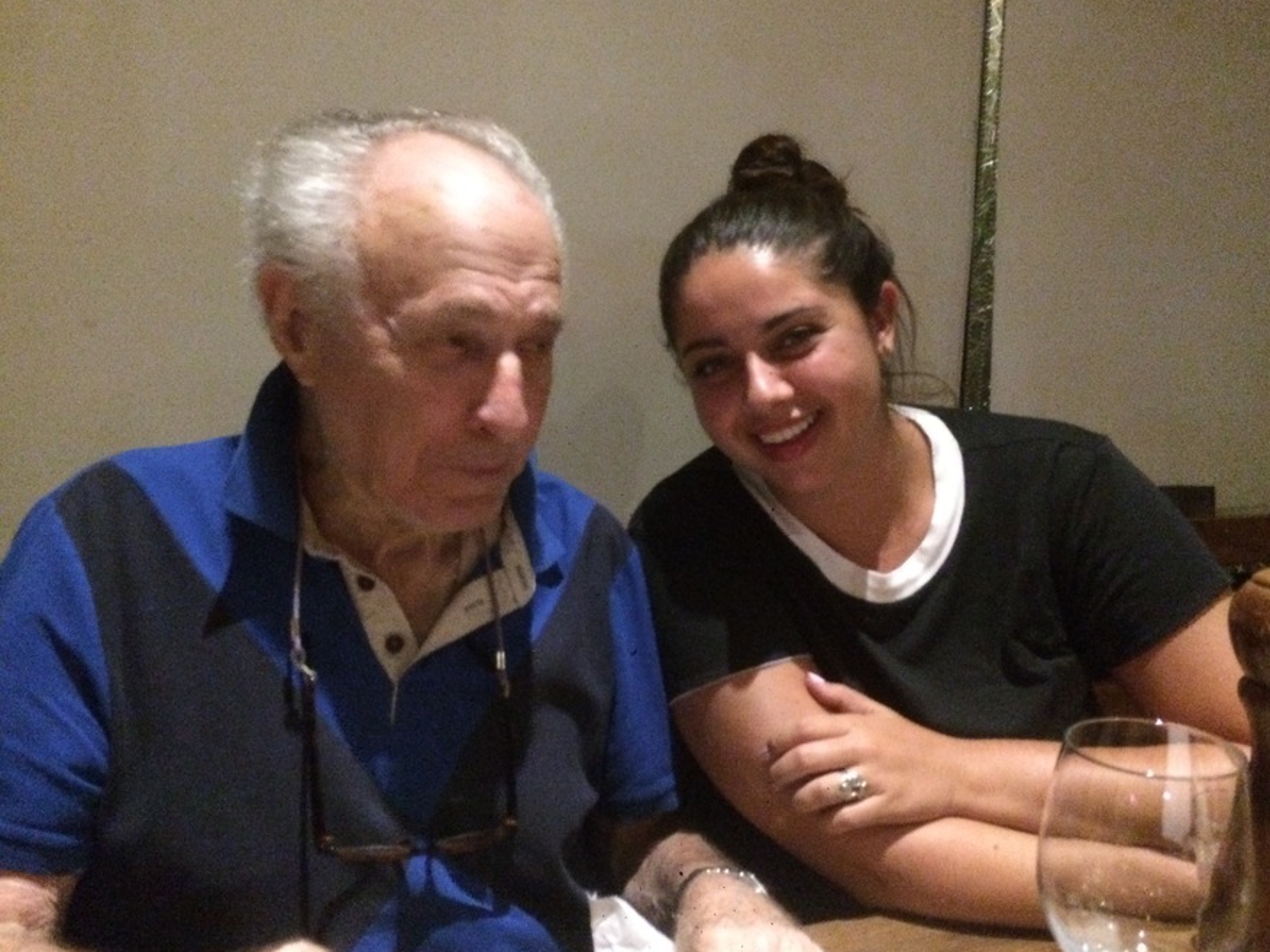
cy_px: 484
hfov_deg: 60.0
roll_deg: -0.3
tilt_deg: -4.8
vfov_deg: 46.8
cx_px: 655
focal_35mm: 30
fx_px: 1100
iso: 1250
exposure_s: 1/15
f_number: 2.2
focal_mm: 4.15
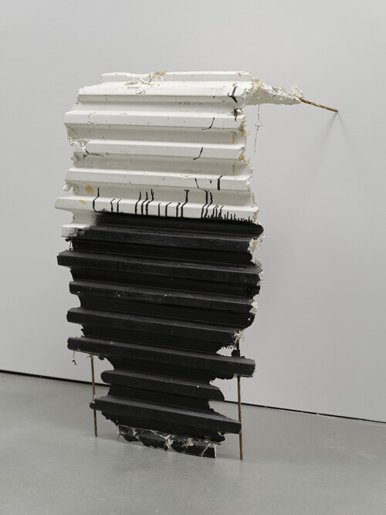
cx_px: 193
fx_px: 1398
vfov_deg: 20.9
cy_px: 258
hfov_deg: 15.7
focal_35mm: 94
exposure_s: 1/250
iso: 100
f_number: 8
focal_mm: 120
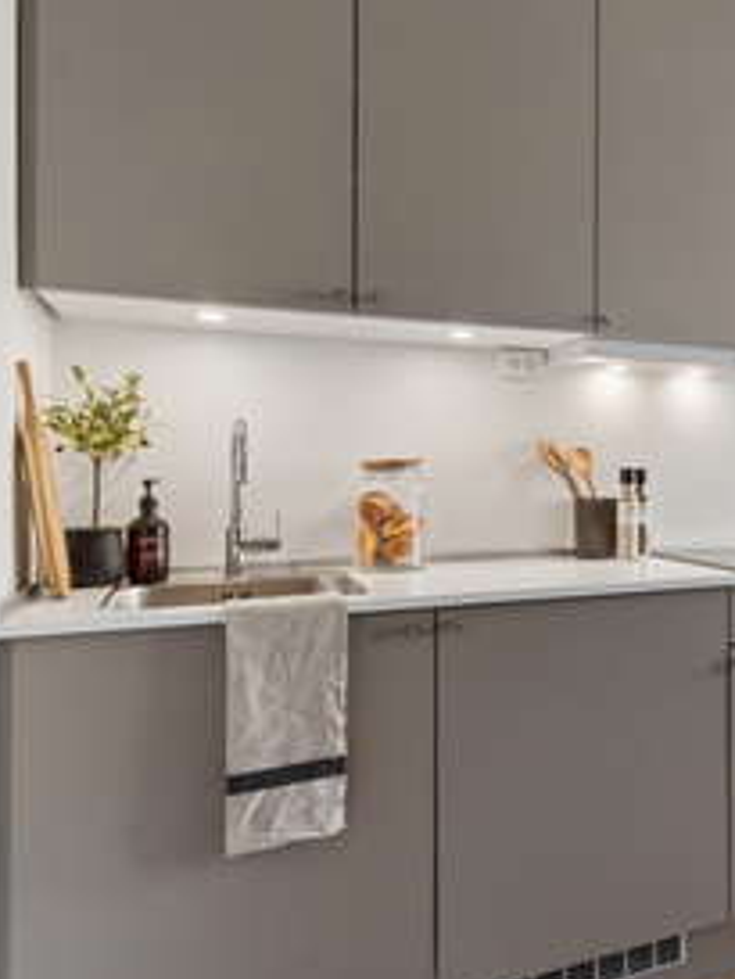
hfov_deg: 40.2
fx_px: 877
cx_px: 726
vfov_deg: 58.3
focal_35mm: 31
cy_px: 495
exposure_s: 1/30
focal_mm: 14
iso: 200
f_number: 8
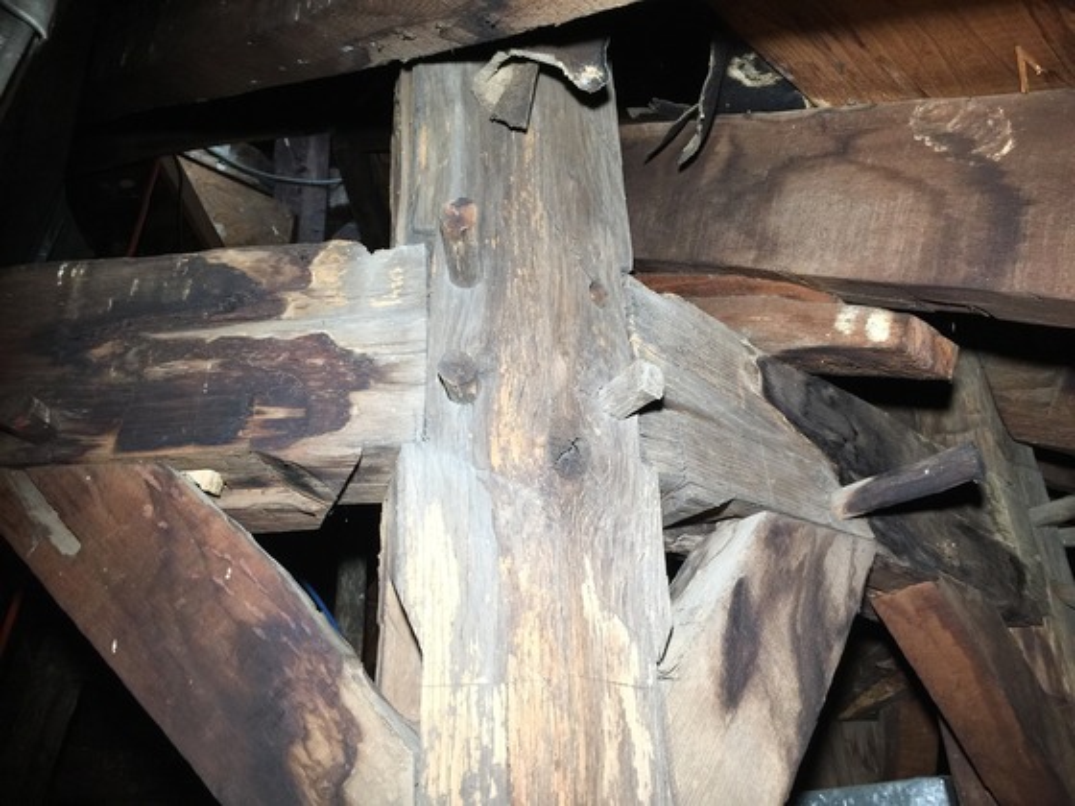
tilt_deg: +28.1
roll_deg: +0.6
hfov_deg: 61.7
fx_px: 901
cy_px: 403
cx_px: 538
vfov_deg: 48.2
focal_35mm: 29
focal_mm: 4.15
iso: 50
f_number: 2.2
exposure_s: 1/30
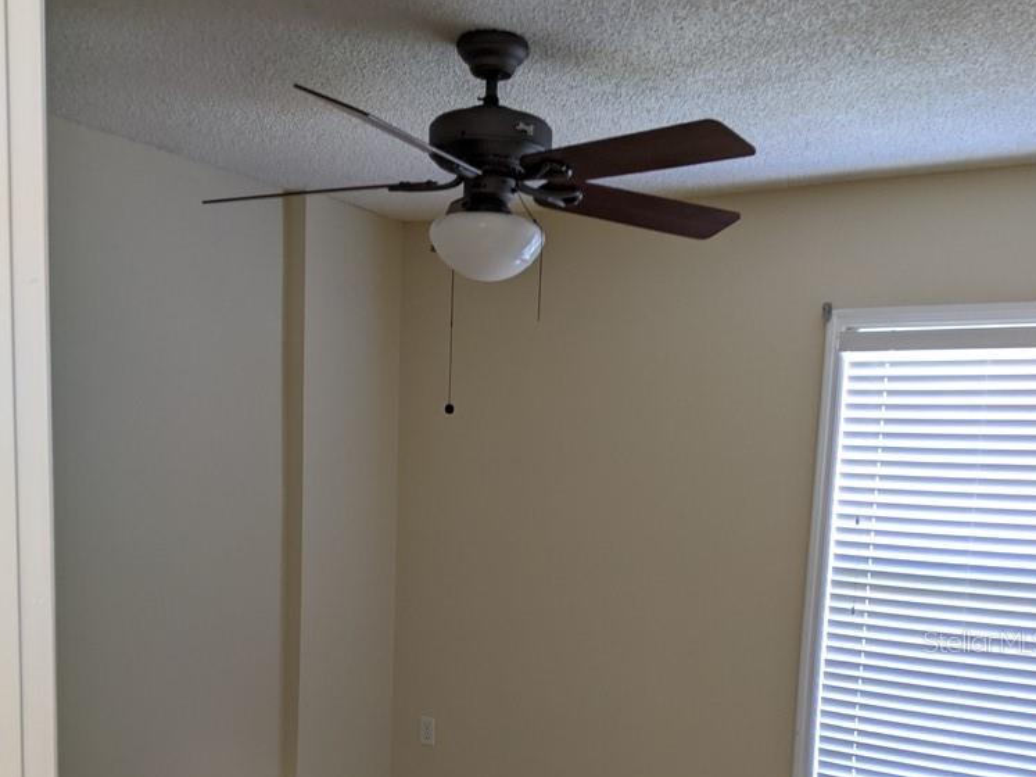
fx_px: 1107
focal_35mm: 37
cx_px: 521
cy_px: 641
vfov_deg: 37.1
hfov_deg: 50.1
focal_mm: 4.44
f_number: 1.8
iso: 79
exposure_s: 1/30
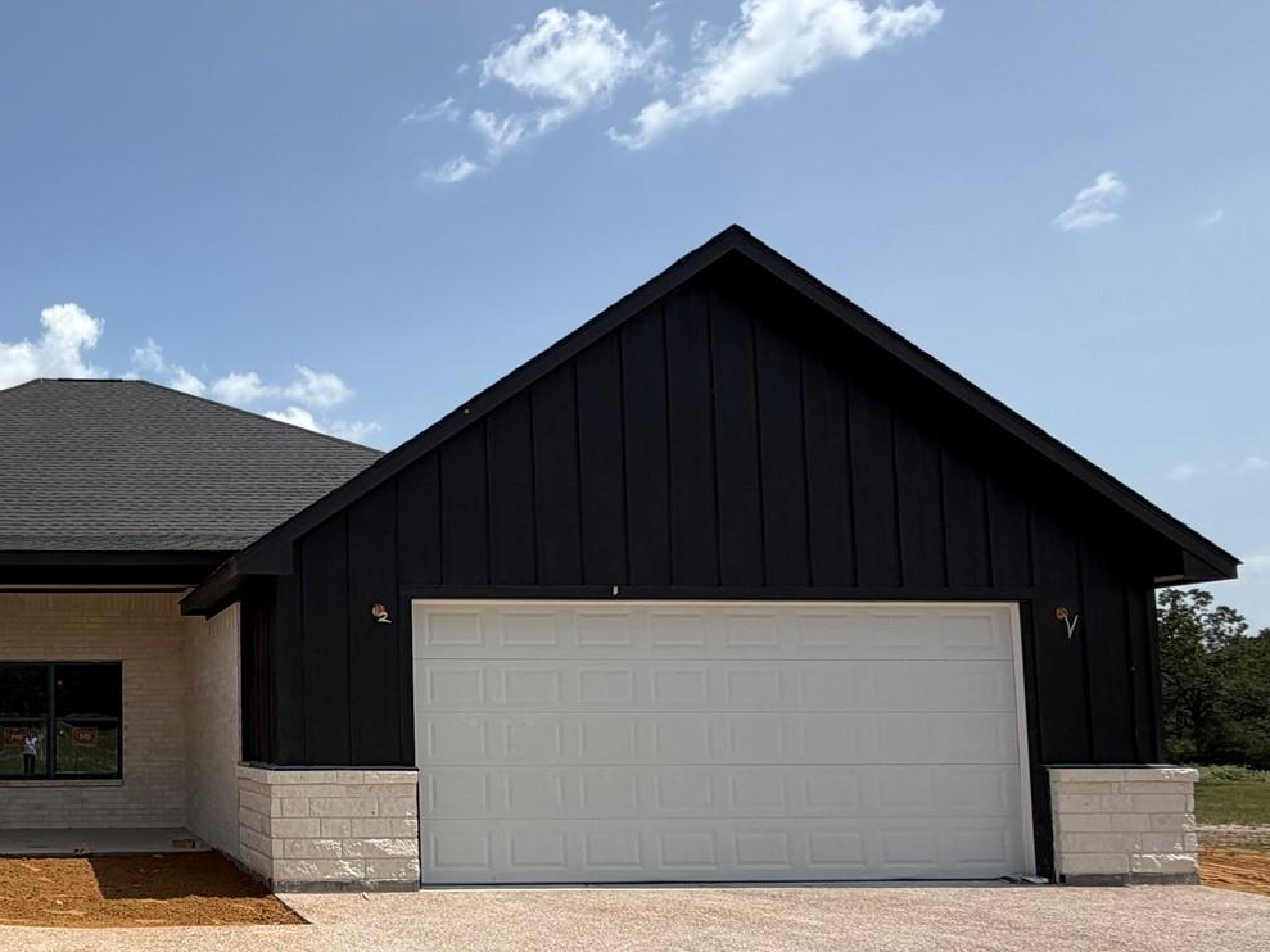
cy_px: 656
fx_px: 1064
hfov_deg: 52.6
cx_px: 85
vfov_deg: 47.2
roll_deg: +1.7
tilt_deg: +3.4
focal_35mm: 29
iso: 20
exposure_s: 1/1312
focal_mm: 2.22
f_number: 2.2
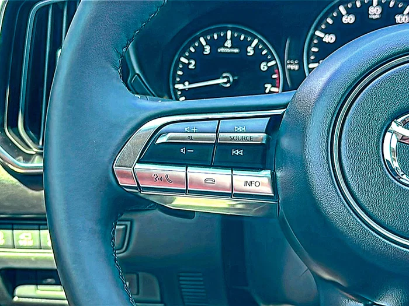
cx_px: 204
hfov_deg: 38.9
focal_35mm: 49
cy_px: 153
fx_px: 579
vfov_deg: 29.7
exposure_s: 1/76
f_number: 1.78
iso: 100
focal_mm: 6.86
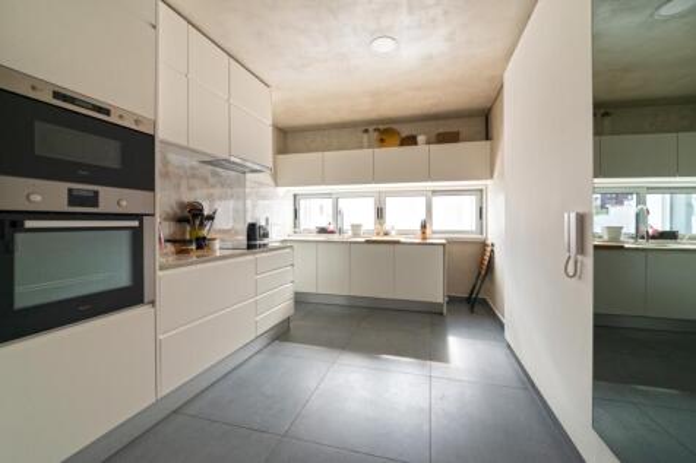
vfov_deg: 90.0
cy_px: 232
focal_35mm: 12
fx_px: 232
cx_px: 348
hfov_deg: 112.6
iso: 320
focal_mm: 12
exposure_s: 1/40
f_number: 9
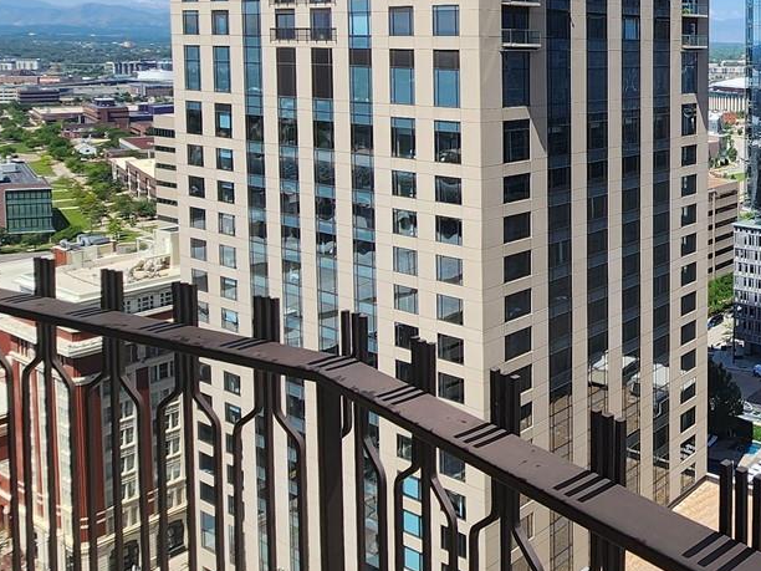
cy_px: 98
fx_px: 747
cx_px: 797
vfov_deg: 39.8
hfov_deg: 44.1
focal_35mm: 34
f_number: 2.2
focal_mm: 2.2
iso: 50
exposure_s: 1/1529
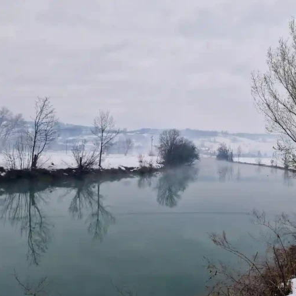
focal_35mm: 28
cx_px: 201
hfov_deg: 55.9
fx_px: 271
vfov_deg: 57.3
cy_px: 148
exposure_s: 1/454
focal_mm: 6.4
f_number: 1.8
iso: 50
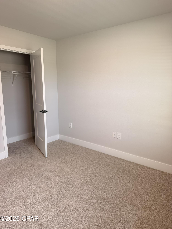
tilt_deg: -10.8
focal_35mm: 24
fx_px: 159
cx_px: 86
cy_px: 114
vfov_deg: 71.6
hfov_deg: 56.8
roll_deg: +0.9
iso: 160
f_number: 1.78
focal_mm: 6.76
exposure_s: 1/121
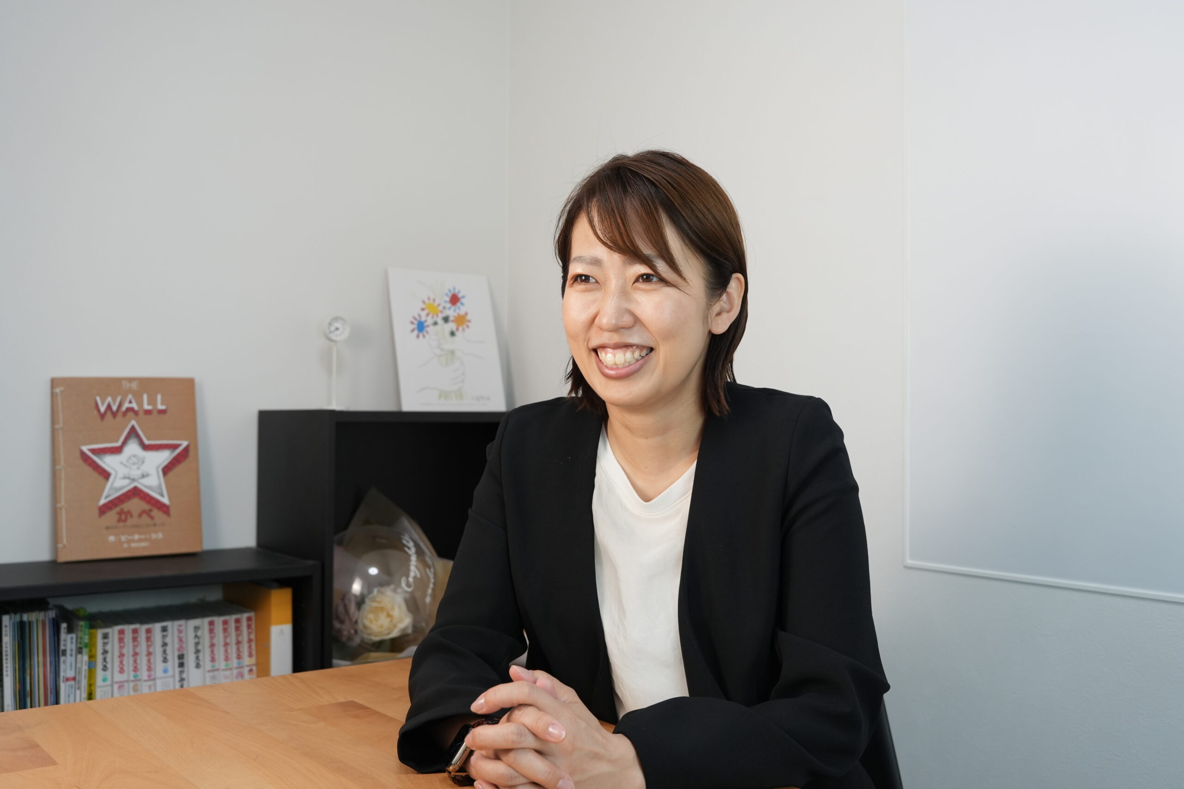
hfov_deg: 53.1
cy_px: 394
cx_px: 592
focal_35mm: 36
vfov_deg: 36.9
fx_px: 1184
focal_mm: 36
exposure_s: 1/125
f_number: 5.6
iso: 1000
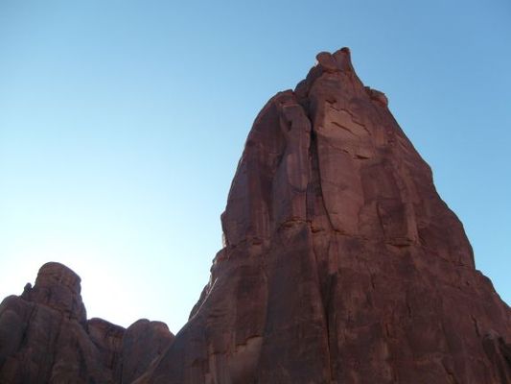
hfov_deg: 52.6
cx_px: 256
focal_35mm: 35
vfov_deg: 40.7
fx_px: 517
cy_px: 192
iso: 80
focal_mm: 5.8
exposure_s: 1/180
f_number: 7.1
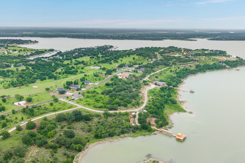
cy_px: 107
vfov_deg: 40.7
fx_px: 218
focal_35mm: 32
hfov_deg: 58.7
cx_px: 119
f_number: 1.8
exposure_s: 1/800
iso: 140
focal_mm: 8.67
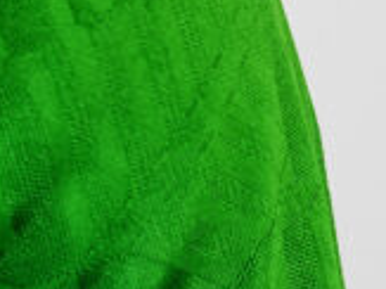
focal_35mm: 129
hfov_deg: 14.8
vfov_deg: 10.8
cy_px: 505
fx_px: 1437
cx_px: -71
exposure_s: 1/50
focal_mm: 5.58
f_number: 1.8
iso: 100
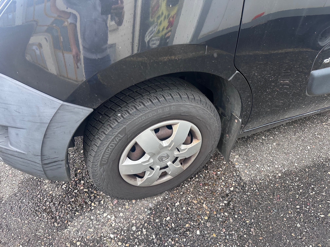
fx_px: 229
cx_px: 165
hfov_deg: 71.6
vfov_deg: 56.8
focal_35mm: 24
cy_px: 124
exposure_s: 1/324
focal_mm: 6.86
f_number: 1.78
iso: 80
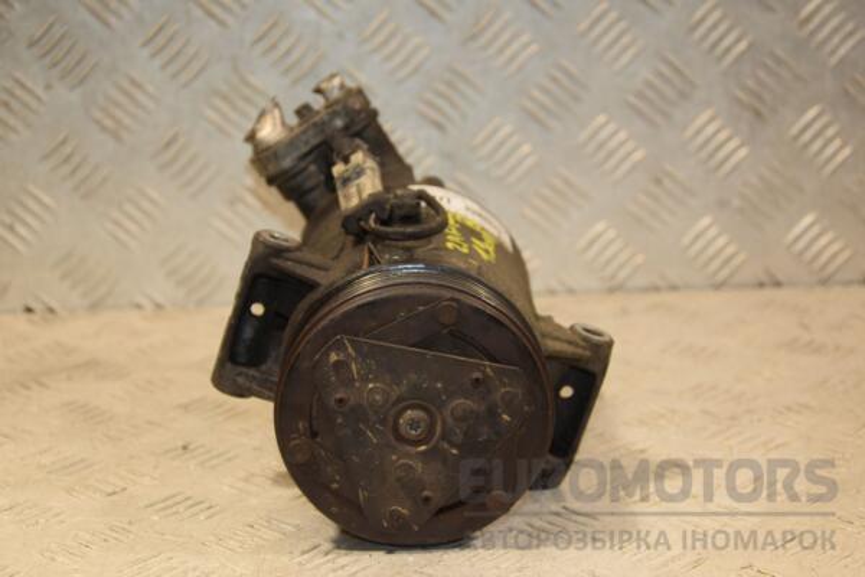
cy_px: 288
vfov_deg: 18.9
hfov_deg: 28.1
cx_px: 432
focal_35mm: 72
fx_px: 1730
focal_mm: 48
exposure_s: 1/200
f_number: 4.8
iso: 800
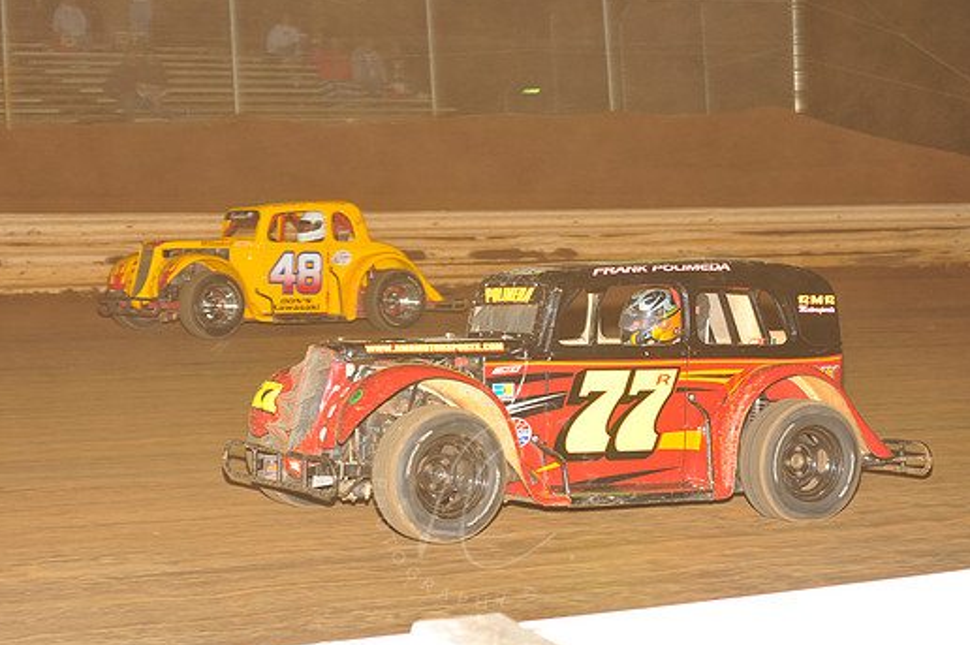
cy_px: 322
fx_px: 2423
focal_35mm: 90
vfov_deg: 15.2
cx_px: 485
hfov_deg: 22.6
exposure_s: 1/250
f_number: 6.3
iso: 800
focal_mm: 80
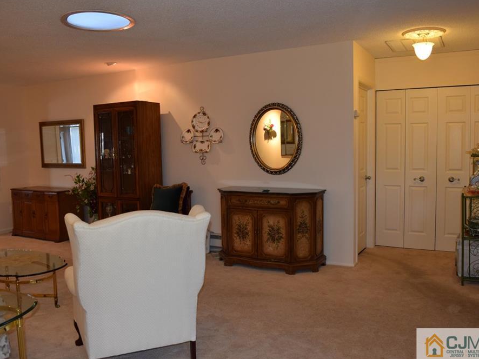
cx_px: 250
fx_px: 415
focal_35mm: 30
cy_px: 178
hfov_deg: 60.0
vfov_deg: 46.8
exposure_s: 1/100
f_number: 5
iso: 800
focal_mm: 18
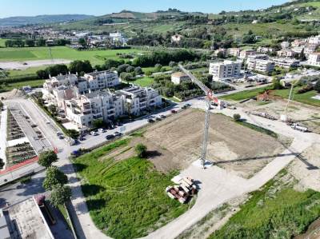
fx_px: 222
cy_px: 120
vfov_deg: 56.7
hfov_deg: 71.7
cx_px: 160
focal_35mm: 24
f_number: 2.8
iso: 110
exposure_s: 1/1250
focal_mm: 12.29
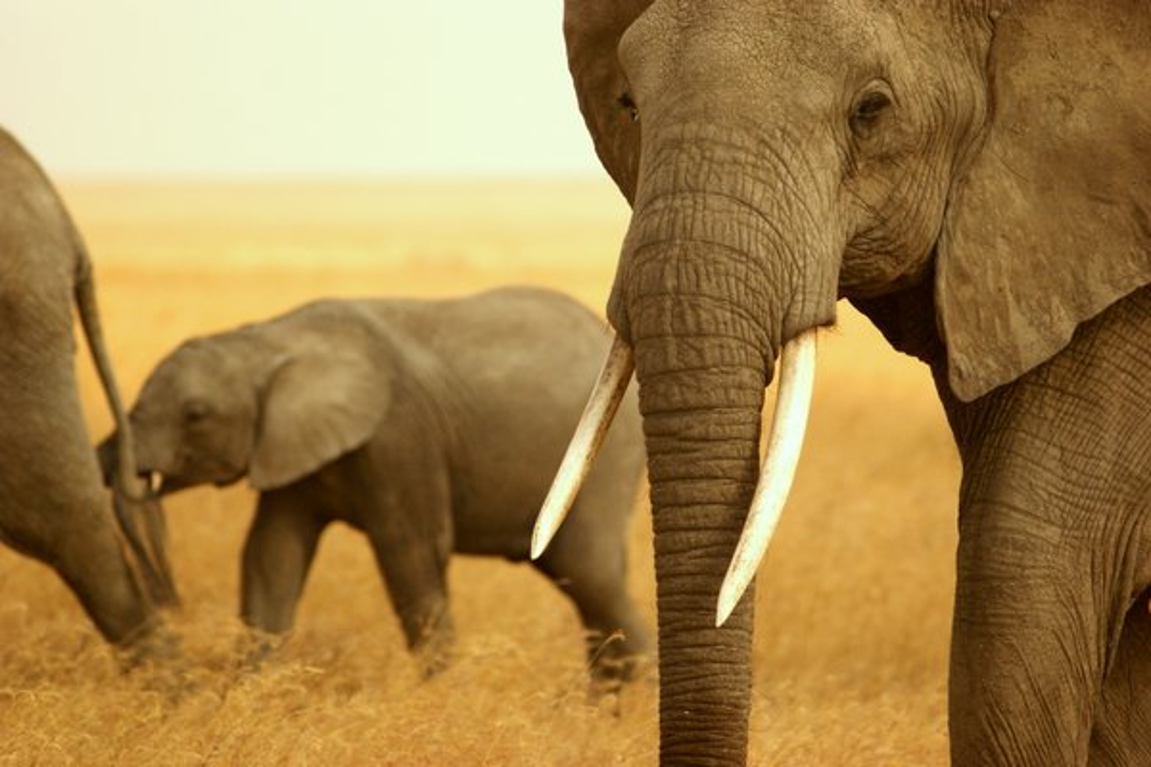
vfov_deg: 2.3
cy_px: 384
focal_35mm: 600
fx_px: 19182
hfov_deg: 3.4
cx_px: 576
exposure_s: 1/1250
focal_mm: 400
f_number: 5.6
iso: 400
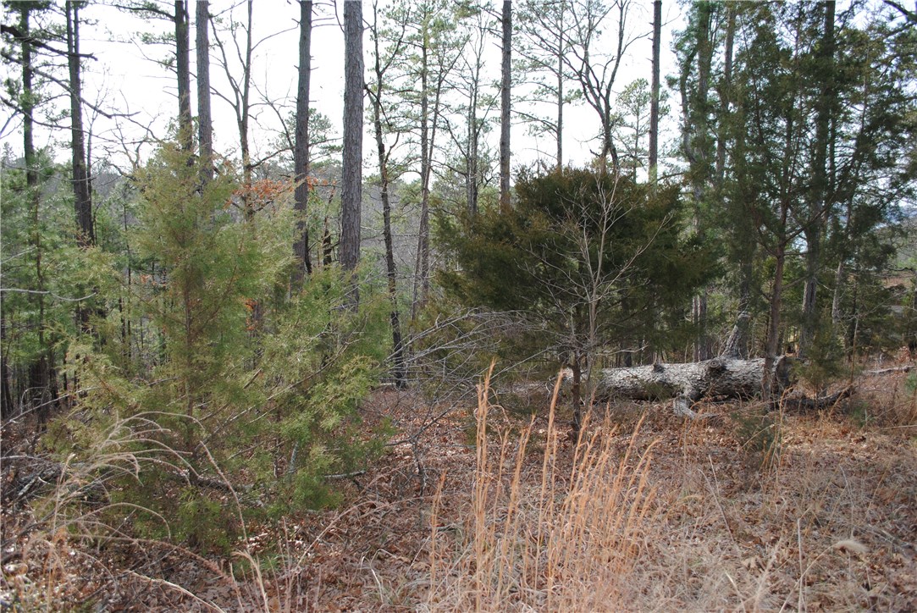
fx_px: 688
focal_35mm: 27
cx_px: 458
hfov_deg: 67.3
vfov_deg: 48.0
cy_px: 306
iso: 100
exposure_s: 1/200
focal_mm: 18
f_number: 4
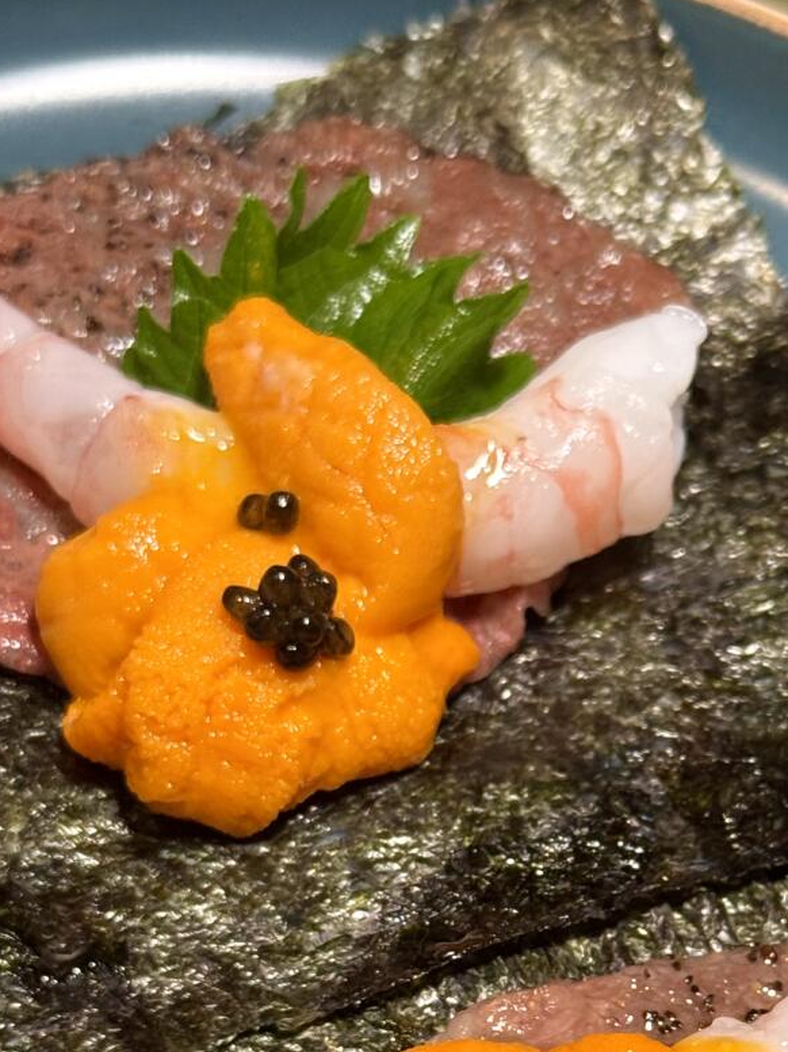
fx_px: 2704
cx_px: 479
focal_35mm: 89
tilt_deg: -51.2
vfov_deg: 21.8
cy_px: 835
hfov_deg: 16.6
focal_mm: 6.76
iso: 125
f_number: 1.78
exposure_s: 1/60
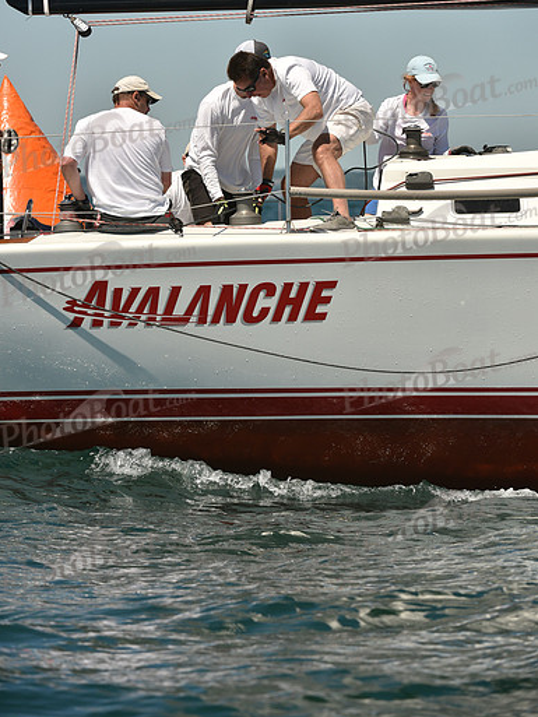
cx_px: 269
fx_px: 5406
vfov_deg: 7.6
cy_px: 324
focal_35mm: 261
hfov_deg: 5.7
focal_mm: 240
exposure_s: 1/1250
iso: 250
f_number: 8
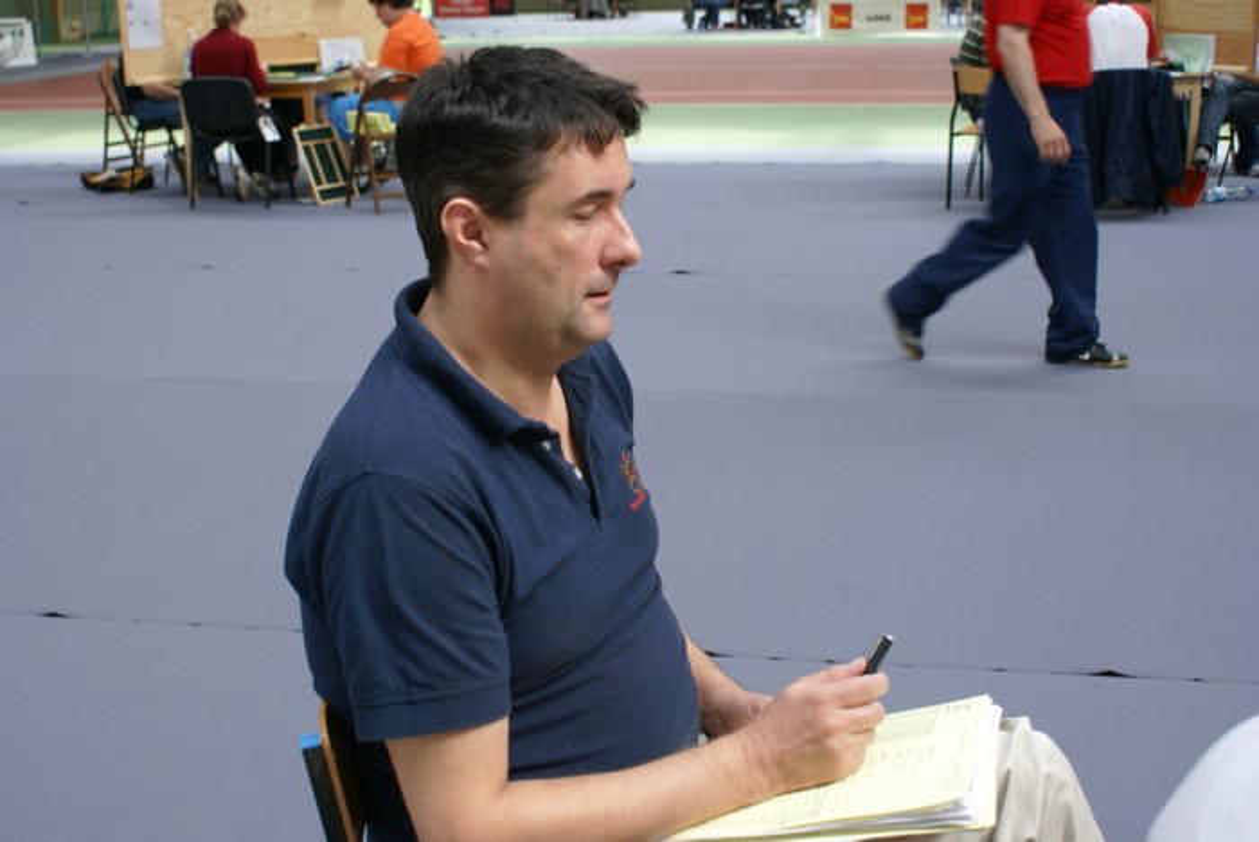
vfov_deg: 32.0
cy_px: 421
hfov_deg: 46.4
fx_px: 1470
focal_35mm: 42
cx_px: 630
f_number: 5
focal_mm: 28
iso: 200
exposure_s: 1/50
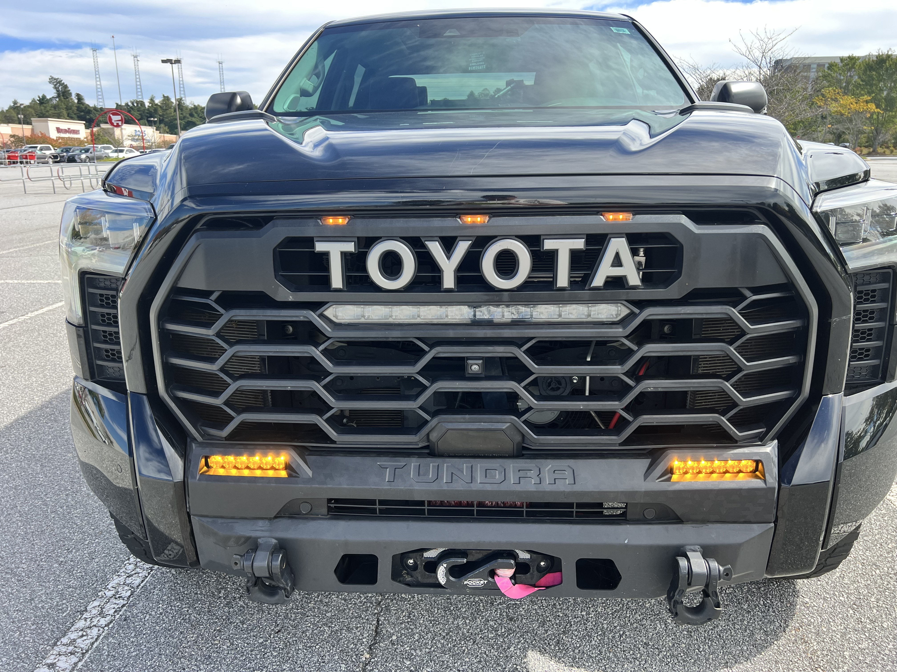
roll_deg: -0.6
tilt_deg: -15.1
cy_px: 336
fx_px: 674
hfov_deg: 67.3
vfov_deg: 53.1
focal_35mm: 26
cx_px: 448
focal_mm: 5.7
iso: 50
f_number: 1.5
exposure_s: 1/743
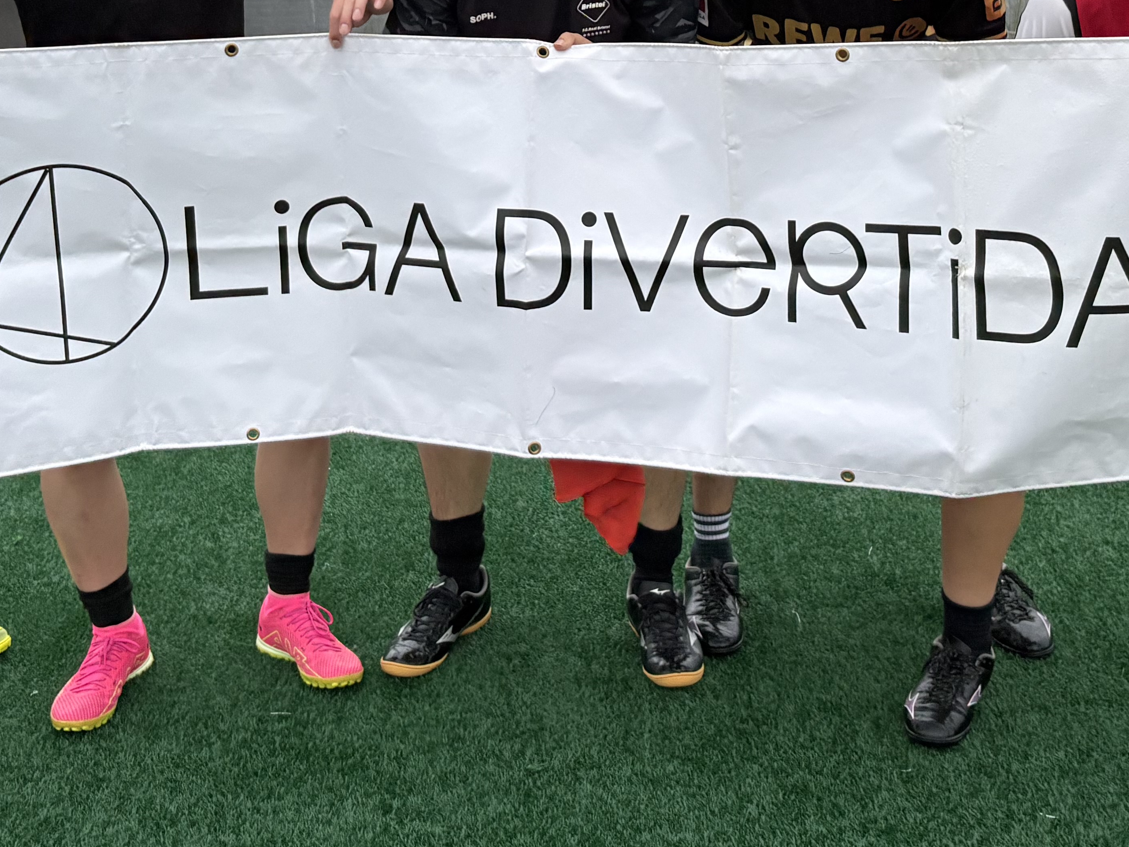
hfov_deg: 36.2
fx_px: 1729
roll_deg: +1.7
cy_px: 46
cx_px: 594
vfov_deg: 26.4
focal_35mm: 53
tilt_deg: -8.0
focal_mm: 5.96
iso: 200
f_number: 1.6
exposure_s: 1/60
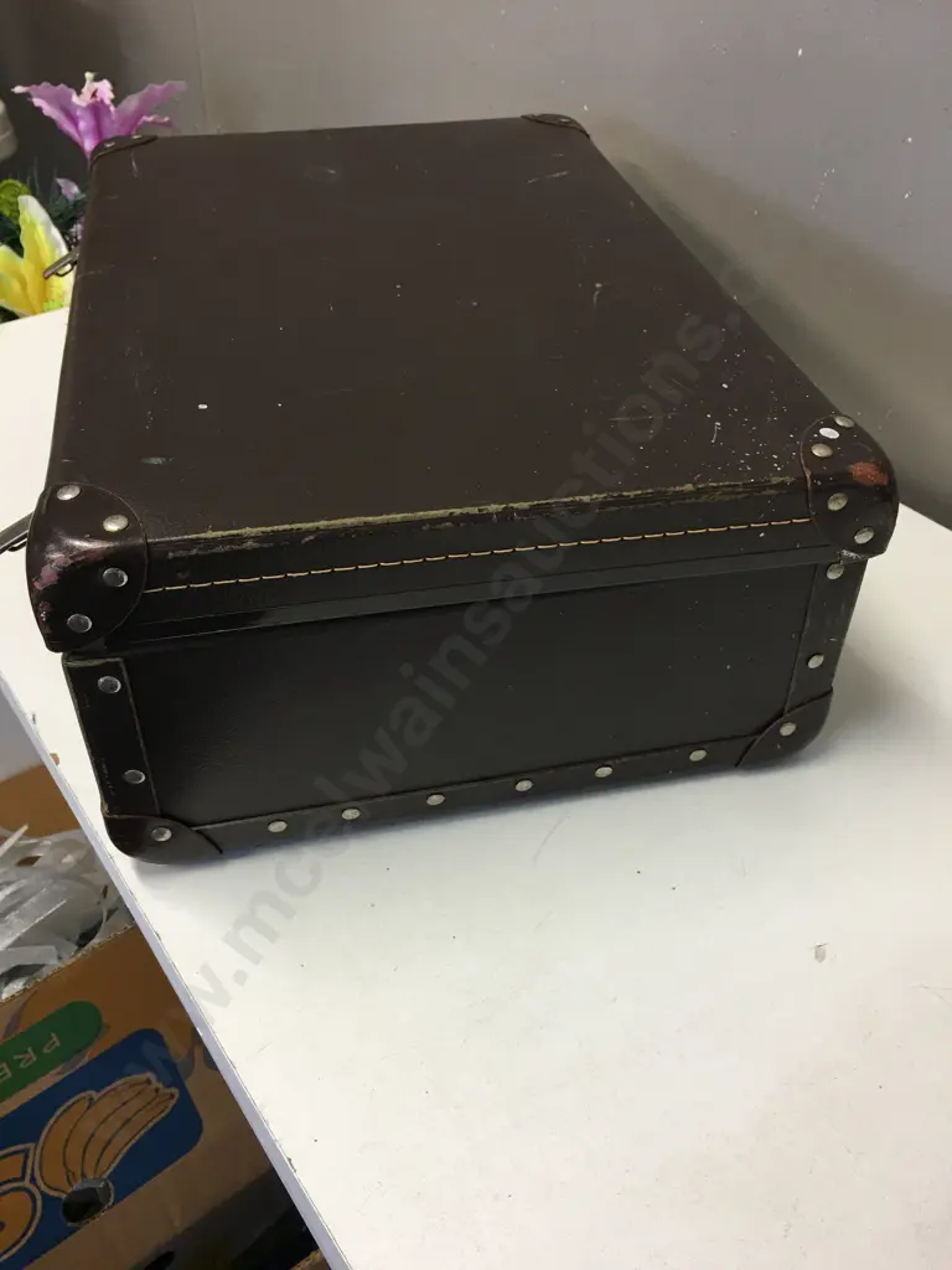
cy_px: 635
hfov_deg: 48.2
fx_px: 1063
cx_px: 476
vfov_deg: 61.7
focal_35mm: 29
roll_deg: -2.3
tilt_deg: -40.0
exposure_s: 1/33
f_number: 2.2
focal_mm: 4.15
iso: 40
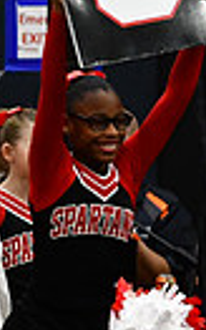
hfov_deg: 1.4
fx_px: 8479
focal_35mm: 945
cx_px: -359
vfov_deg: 2.2
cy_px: 241
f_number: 3.5
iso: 4000
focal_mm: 140
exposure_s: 1/500
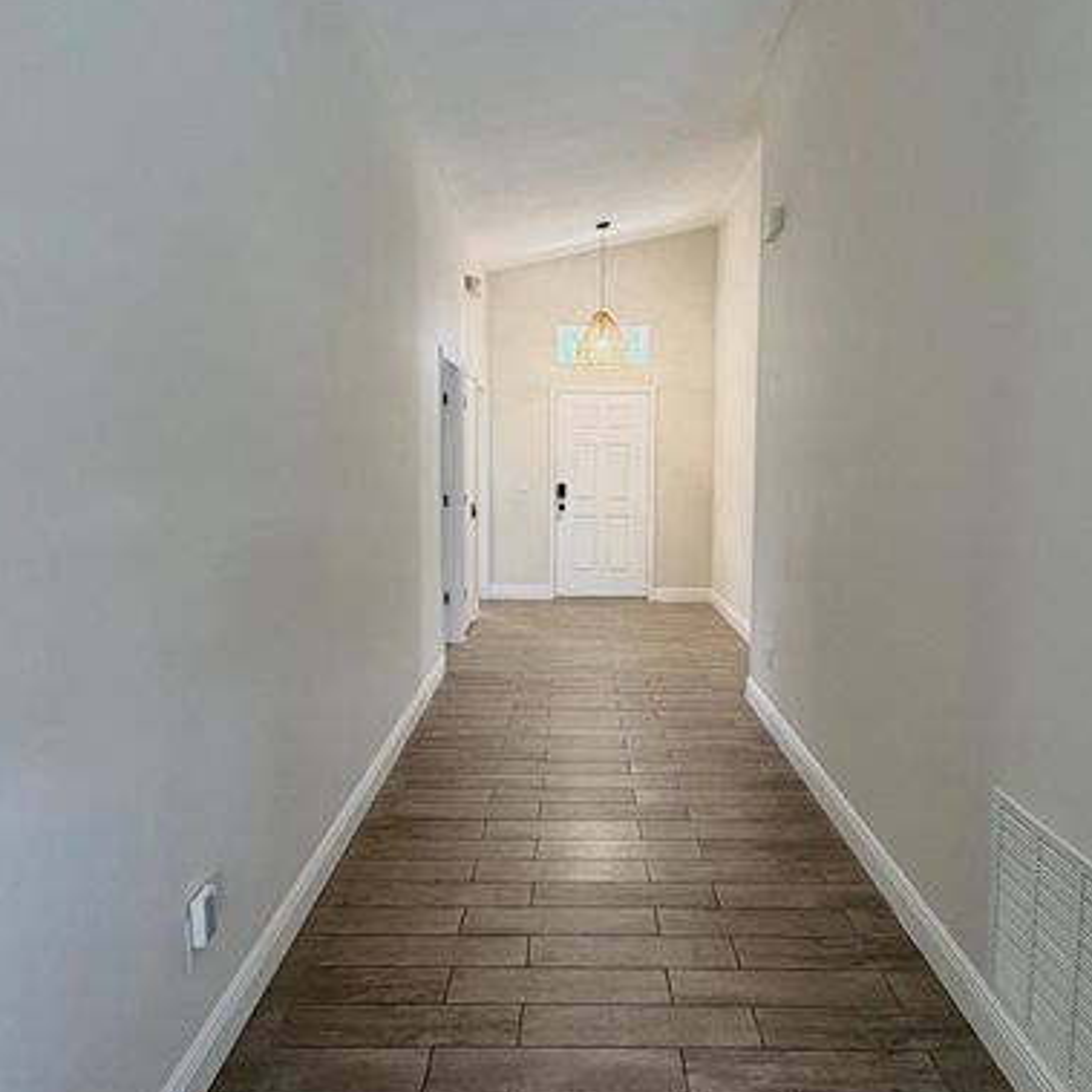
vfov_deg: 67.2
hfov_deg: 67.2
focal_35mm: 23
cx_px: 575
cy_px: 513
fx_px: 821
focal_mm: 2.22
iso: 160
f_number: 2.2
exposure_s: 1/60
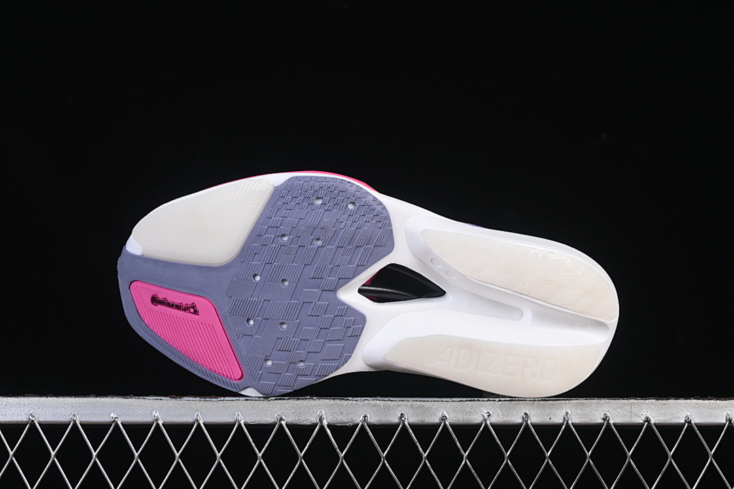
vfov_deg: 18.2
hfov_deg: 27.0
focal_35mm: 75
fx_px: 1529
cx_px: 367
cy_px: 244
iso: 160
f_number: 8
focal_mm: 50
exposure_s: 1/80
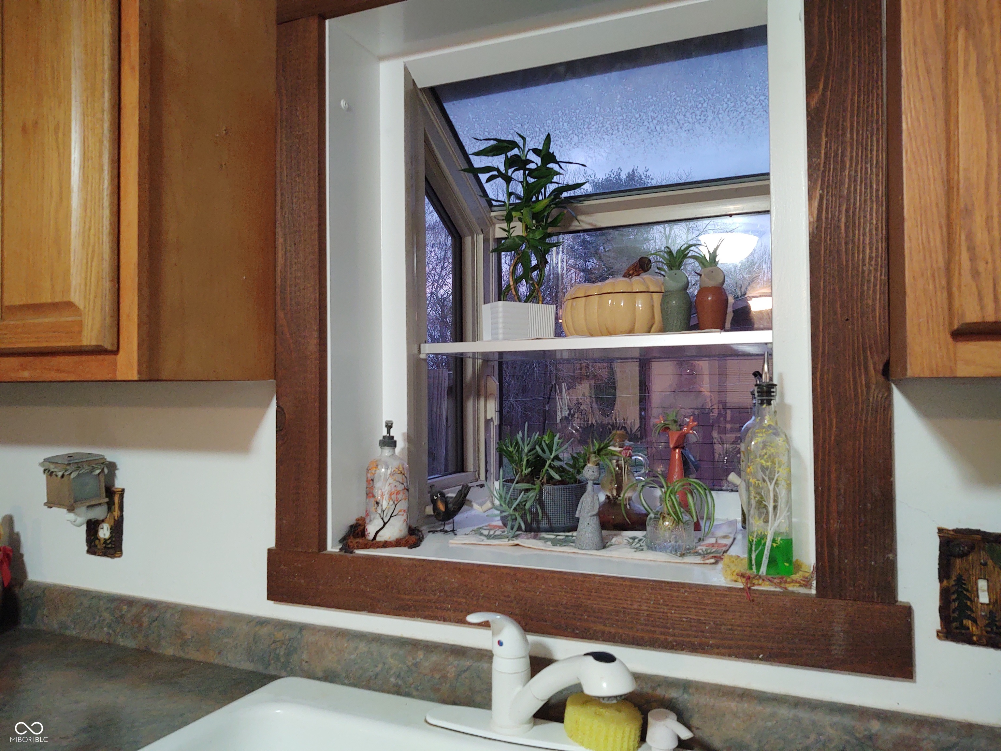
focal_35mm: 27
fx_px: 781
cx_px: 500
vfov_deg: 51.4
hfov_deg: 65.3
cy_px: 376
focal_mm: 4.75
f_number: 1.7
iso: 422
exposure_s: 1/33
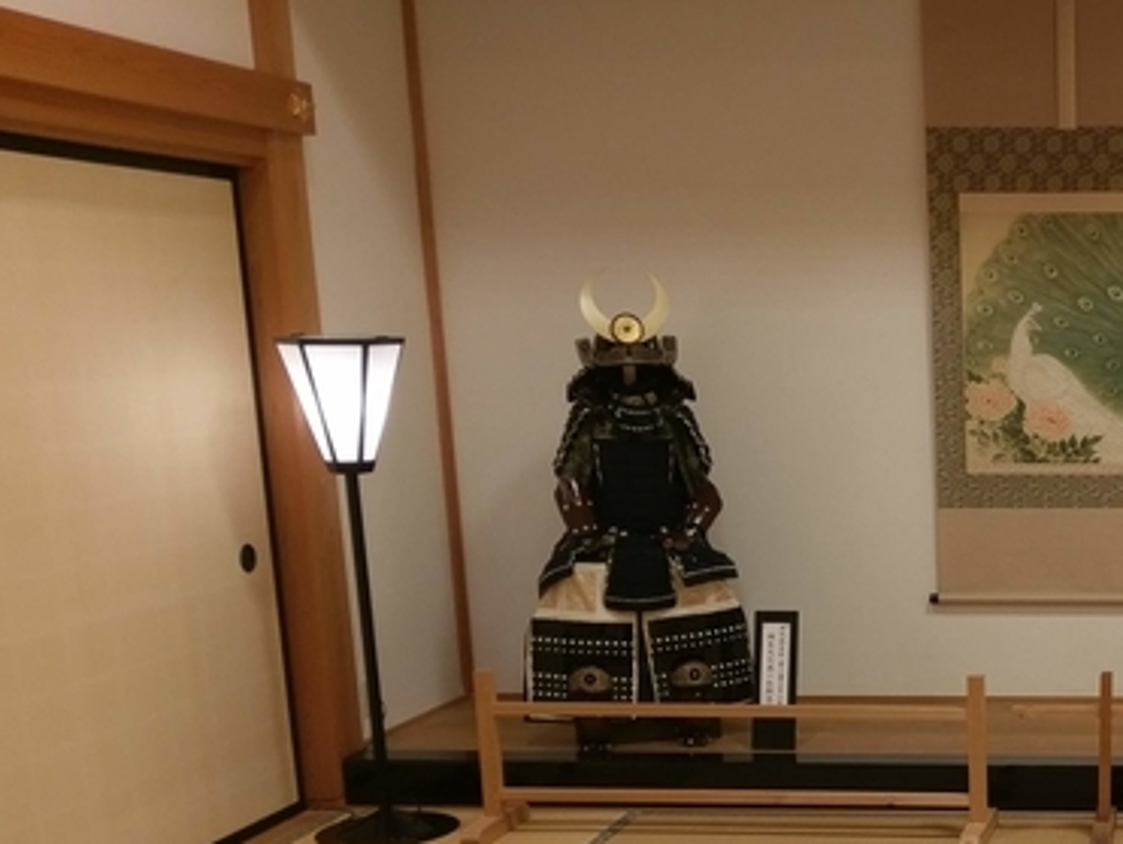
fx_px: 1818
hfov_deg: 31.4
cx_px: 1159
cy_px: 699
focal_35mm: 56
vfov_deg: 25.6
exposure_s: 1/30
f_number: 1.8
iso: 125
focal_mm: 4.58
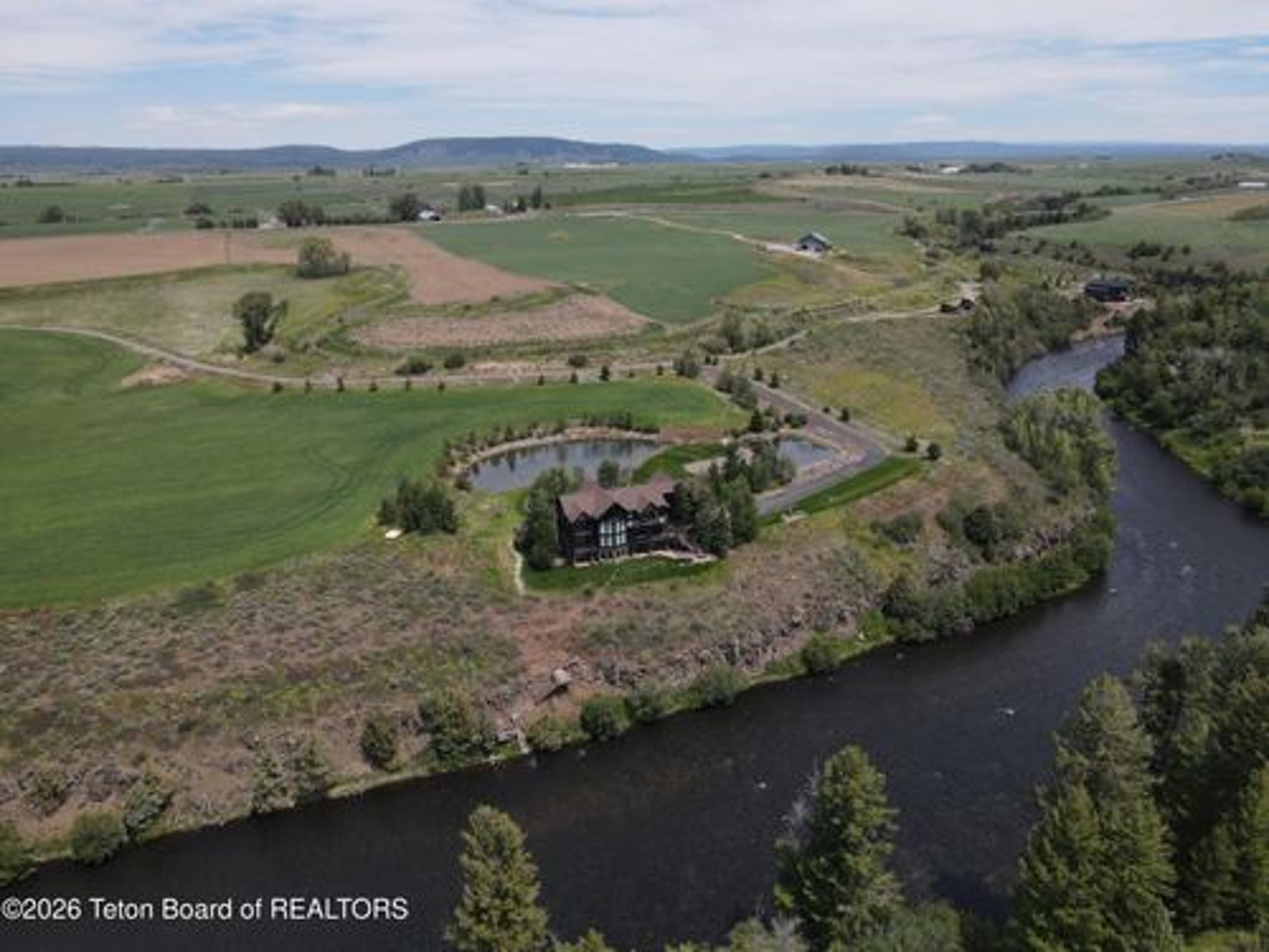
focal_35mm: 24
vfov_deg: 56.8
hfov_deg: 71.6
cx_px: 634
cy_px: 476
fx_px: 880
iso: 100
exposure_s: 1/800
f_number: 2.8
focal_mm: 4.5
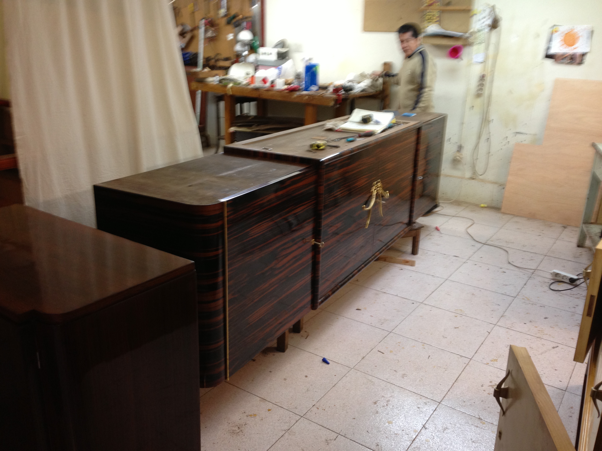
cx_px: 301
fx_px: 574
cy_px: 226
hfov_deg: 55.4
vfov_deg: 42.9
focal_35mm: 33
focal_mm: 4.13
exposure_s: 1/20
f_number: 2.4
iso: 100
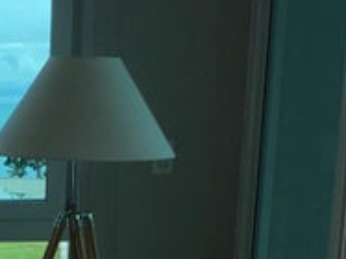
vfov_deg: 13.3
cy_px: 372
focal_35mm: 106
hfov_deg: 17.1
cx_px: -141
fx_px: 1059
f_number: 2.4
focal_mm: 3.3
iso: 25
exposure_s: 1/646
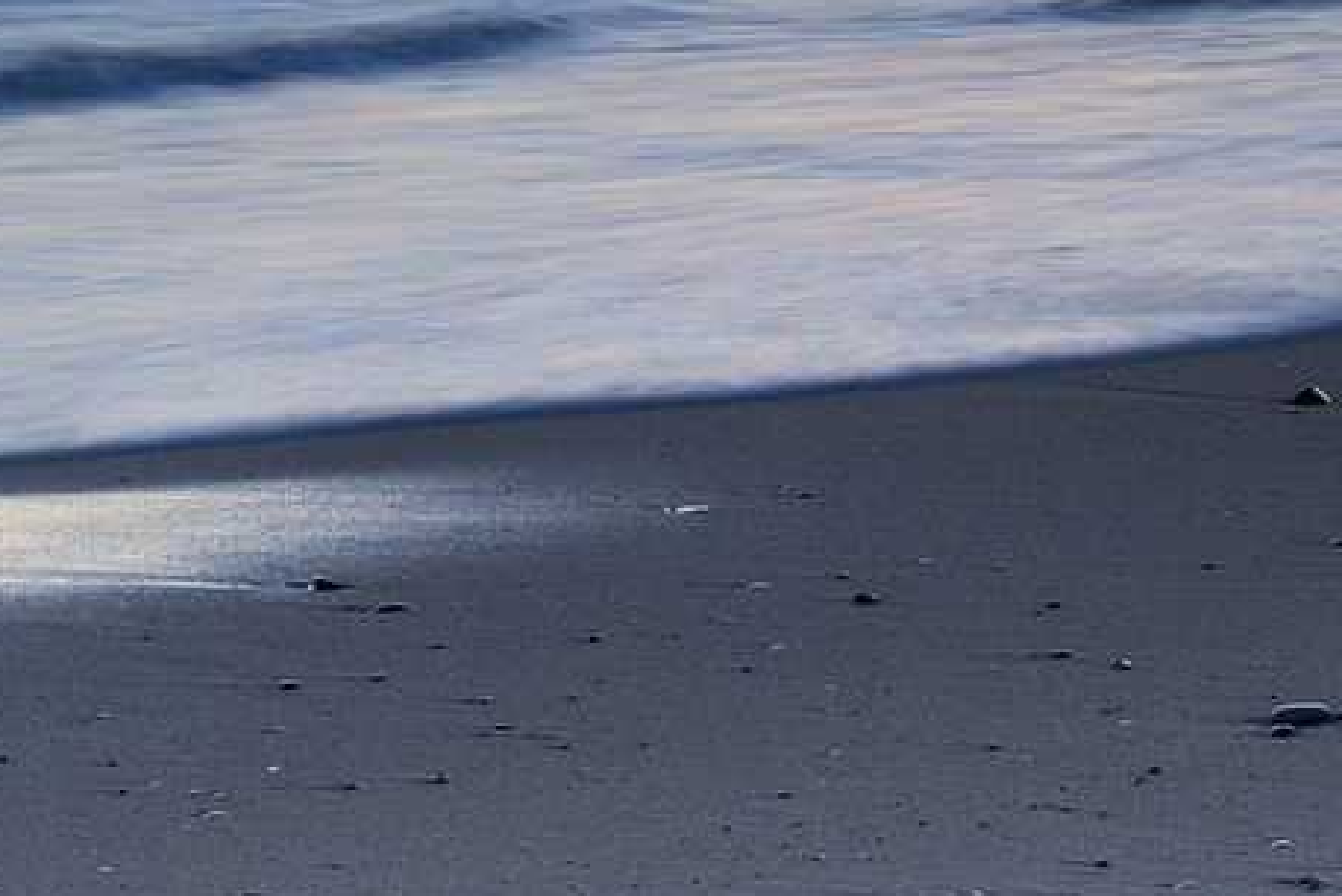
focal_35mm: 154
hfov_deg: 13.3
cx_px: 796
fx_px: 5742
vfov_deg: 8.9
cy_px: 129
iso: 32
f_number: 14
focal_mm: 64
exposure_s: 1
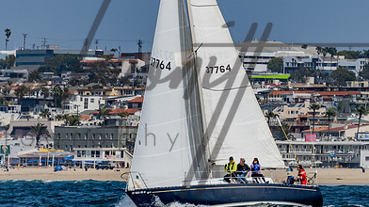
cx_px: 219
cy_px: 49
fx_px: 5300
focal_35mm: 542
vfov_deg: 2.2
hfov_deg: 4.0
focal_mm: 180
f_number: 6.3
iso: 200
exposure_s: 1/3200
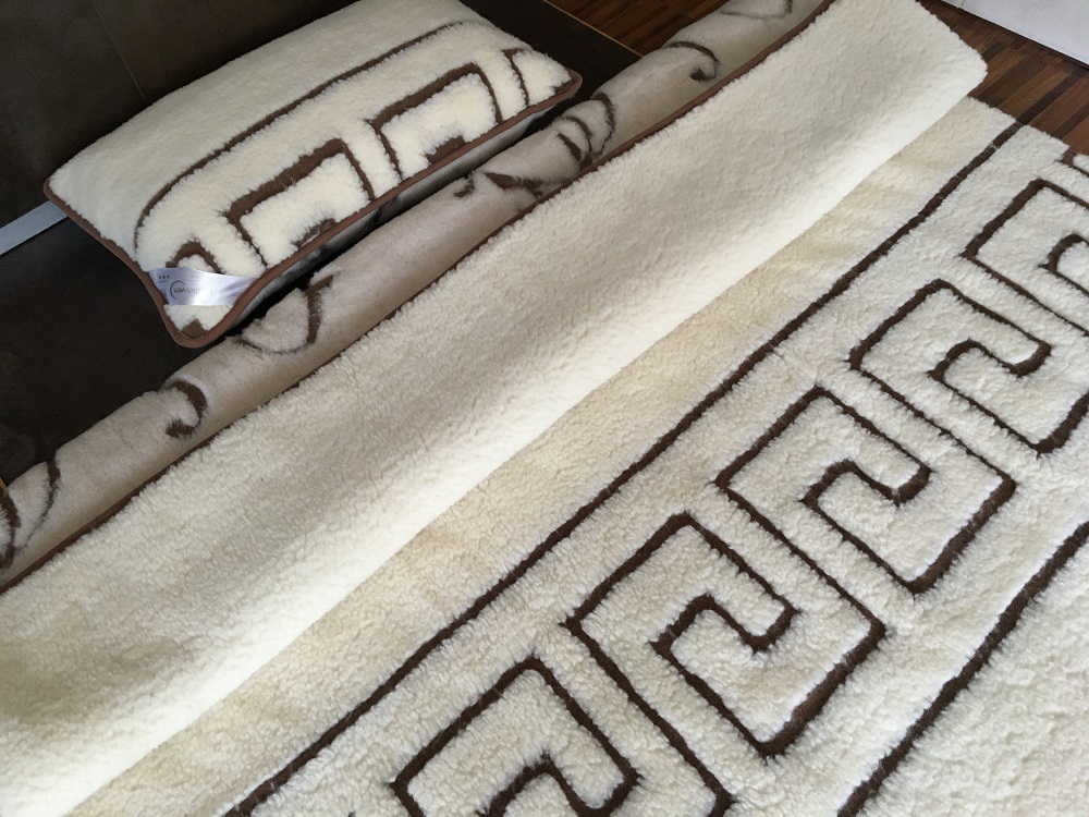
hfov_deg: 61.7
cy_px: 408
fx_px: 912
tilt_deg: -57.8
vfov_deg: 48.2
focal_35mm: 29
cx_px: 544
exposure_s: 1/33
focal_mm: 4.15
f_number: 2.2
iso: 160
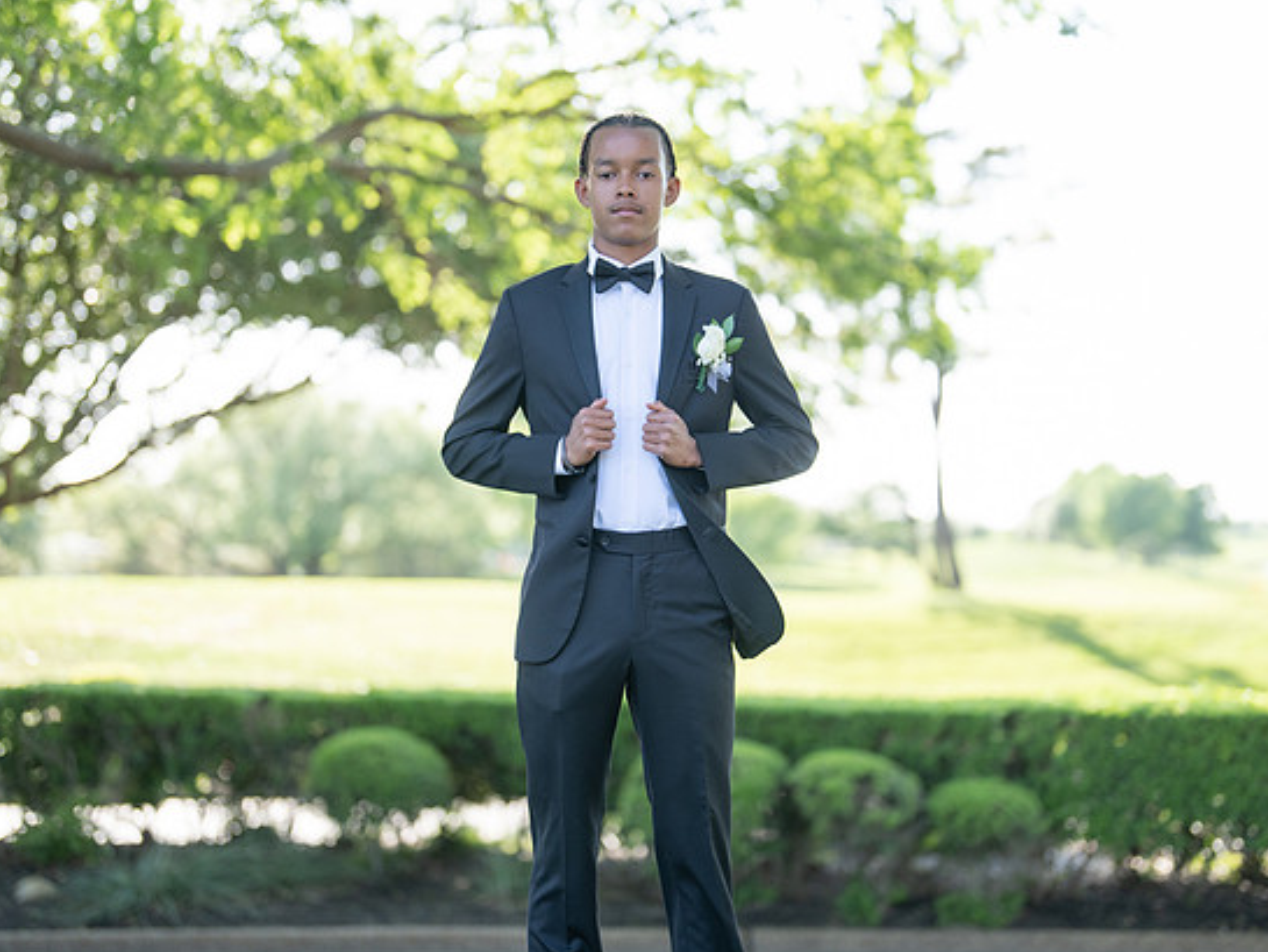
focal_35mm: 61
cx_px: 664
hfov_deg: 31.7
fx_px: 2235
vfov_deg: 24.0
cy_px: 450
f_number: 1.2
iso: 160
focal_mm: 50
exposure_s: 1/1600
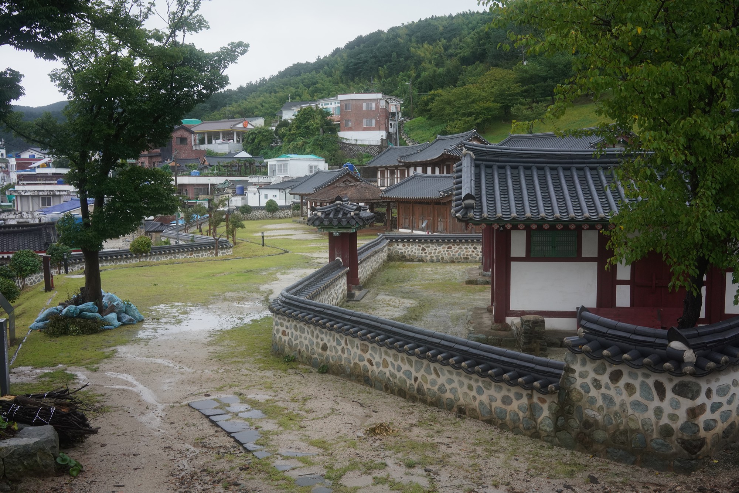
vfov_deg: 37.9
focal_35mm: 35
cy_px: 246
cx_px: 370
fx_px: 719
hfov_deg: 54.4
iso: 1250
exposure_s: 1/100
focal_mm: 35
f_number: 10
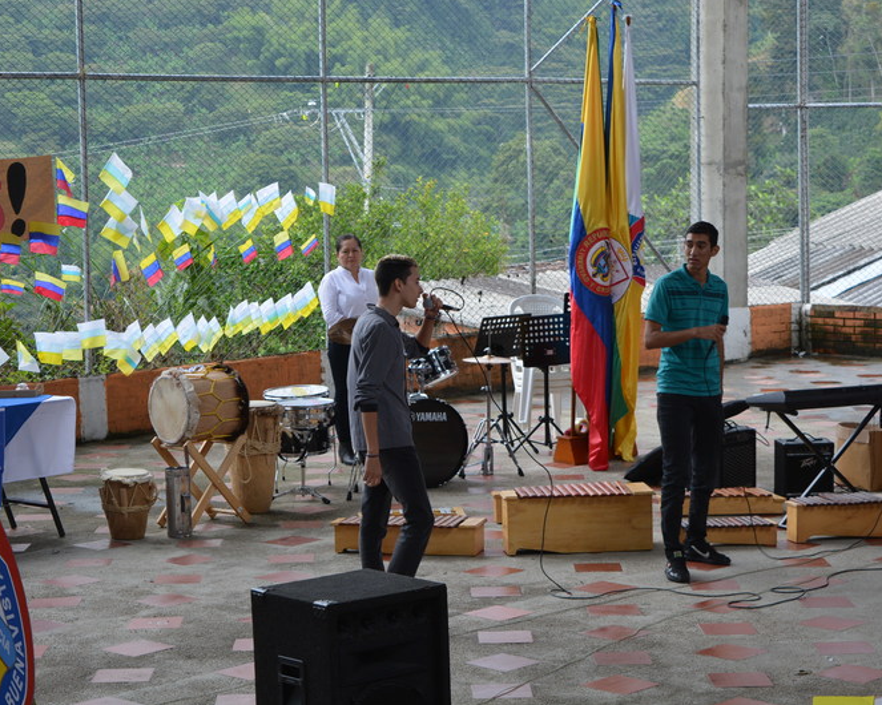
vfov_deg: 16.4
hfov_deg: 20.5
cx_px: 523
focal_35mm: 94
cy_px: 352
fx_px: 2442
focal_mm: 55
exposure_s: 1/125
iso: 200
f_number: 5.6
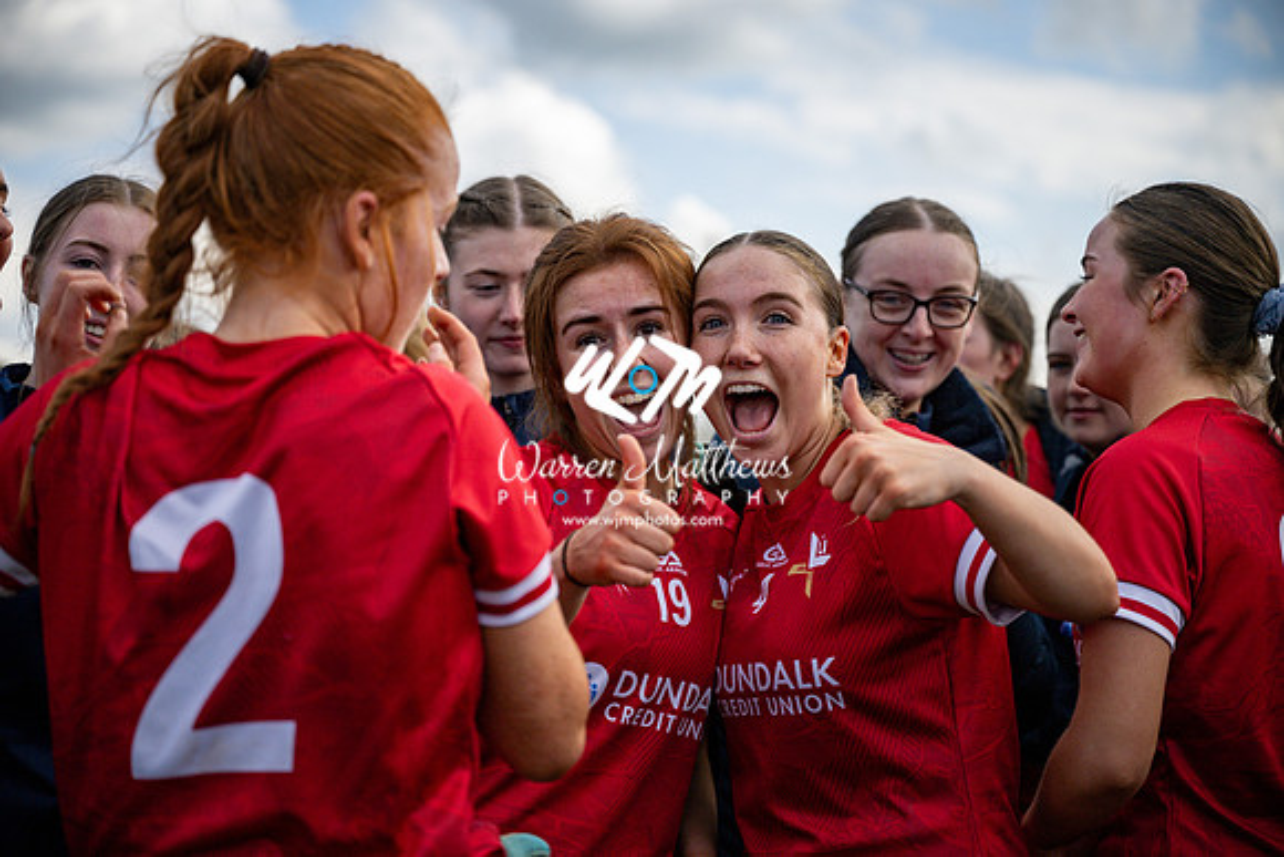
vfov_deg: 19.5
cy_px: 428
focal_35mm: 70
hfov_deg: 28.8
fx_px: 2497
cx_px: 642
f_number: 2.8
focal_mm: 70
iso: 125
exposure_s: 1/8000
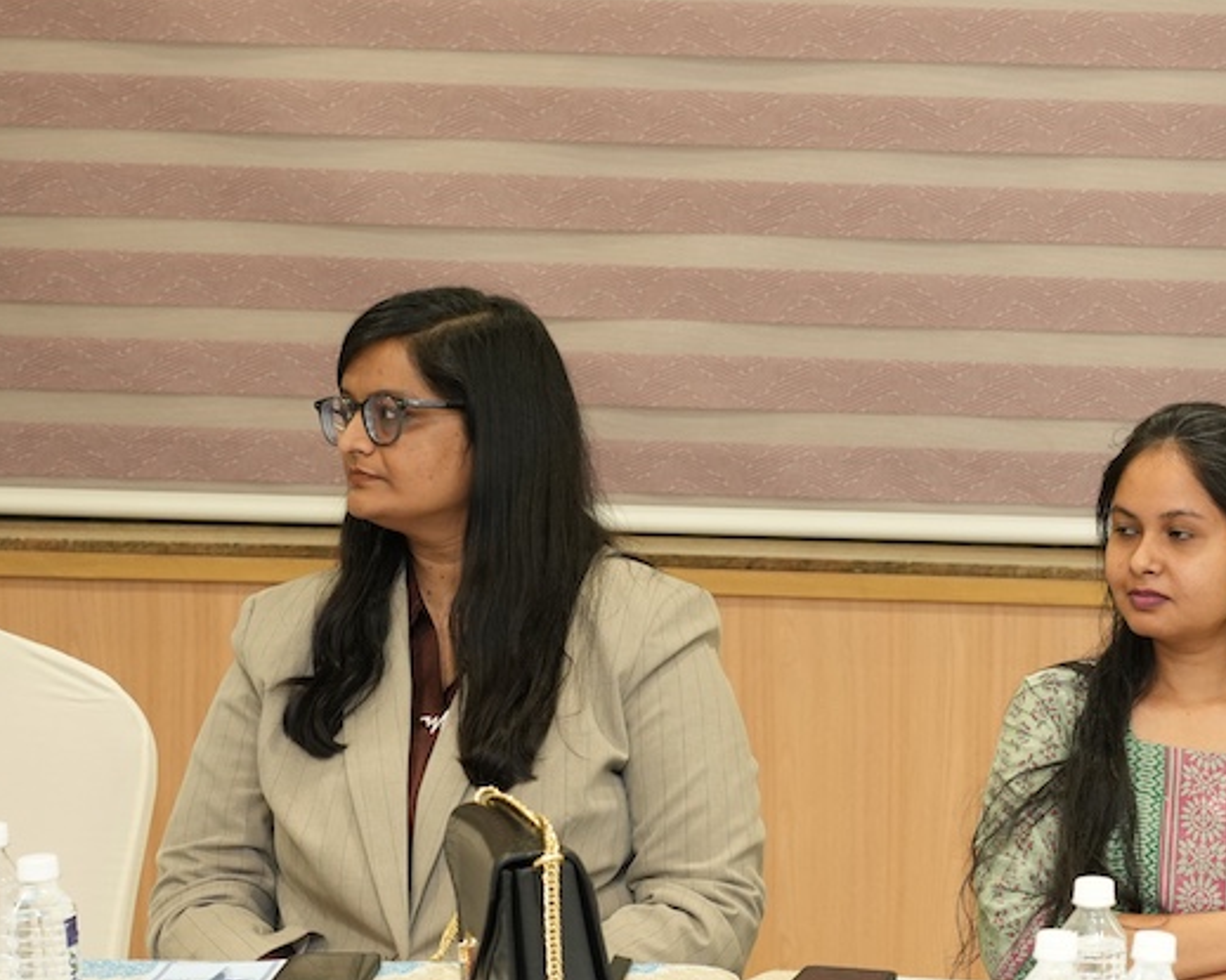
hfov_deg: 20.9
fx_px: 3229
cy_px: 583
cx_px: 1198
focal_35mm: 89
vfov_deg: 17.3
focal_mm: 41
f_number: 4
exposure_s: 1/125
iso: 1250
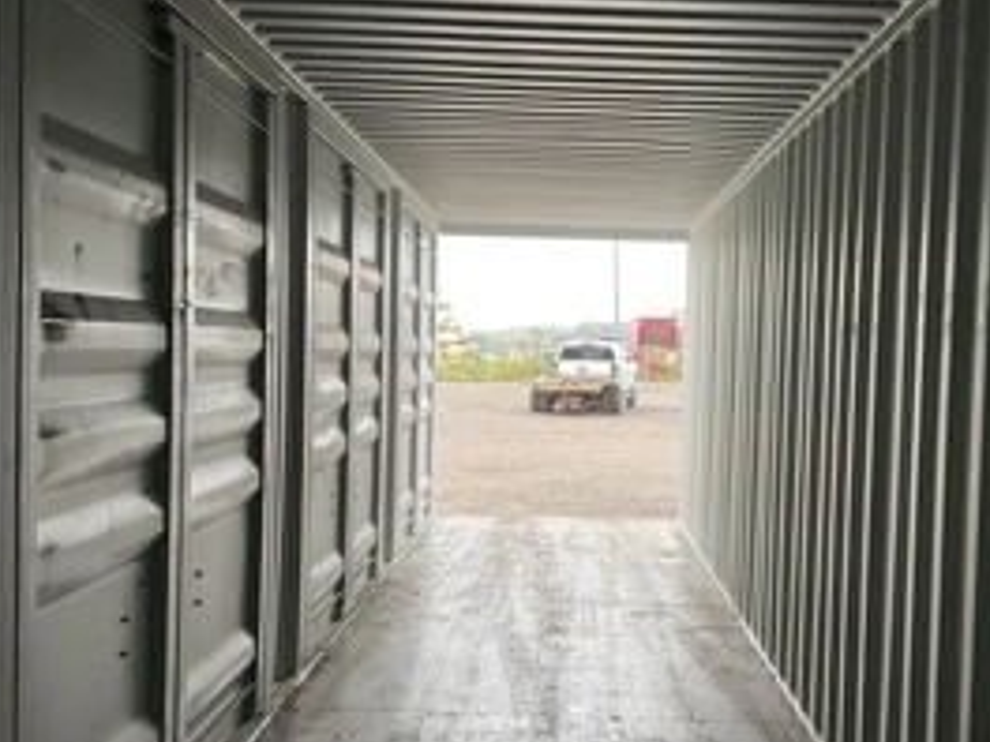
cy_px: 405
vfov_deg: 32.9
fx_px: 1258
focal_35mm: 44
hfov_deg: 42.8
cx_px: 570
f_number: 1.8
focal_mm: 3
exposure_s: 1/74
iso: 64
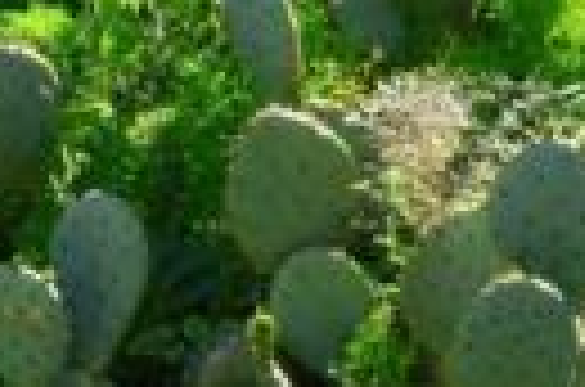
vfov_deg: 7.0
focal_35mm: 192
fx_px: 3112
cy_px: -277
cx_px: 400
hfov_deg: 10.7
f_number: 16
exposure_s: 1/60
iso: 200
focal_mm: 26
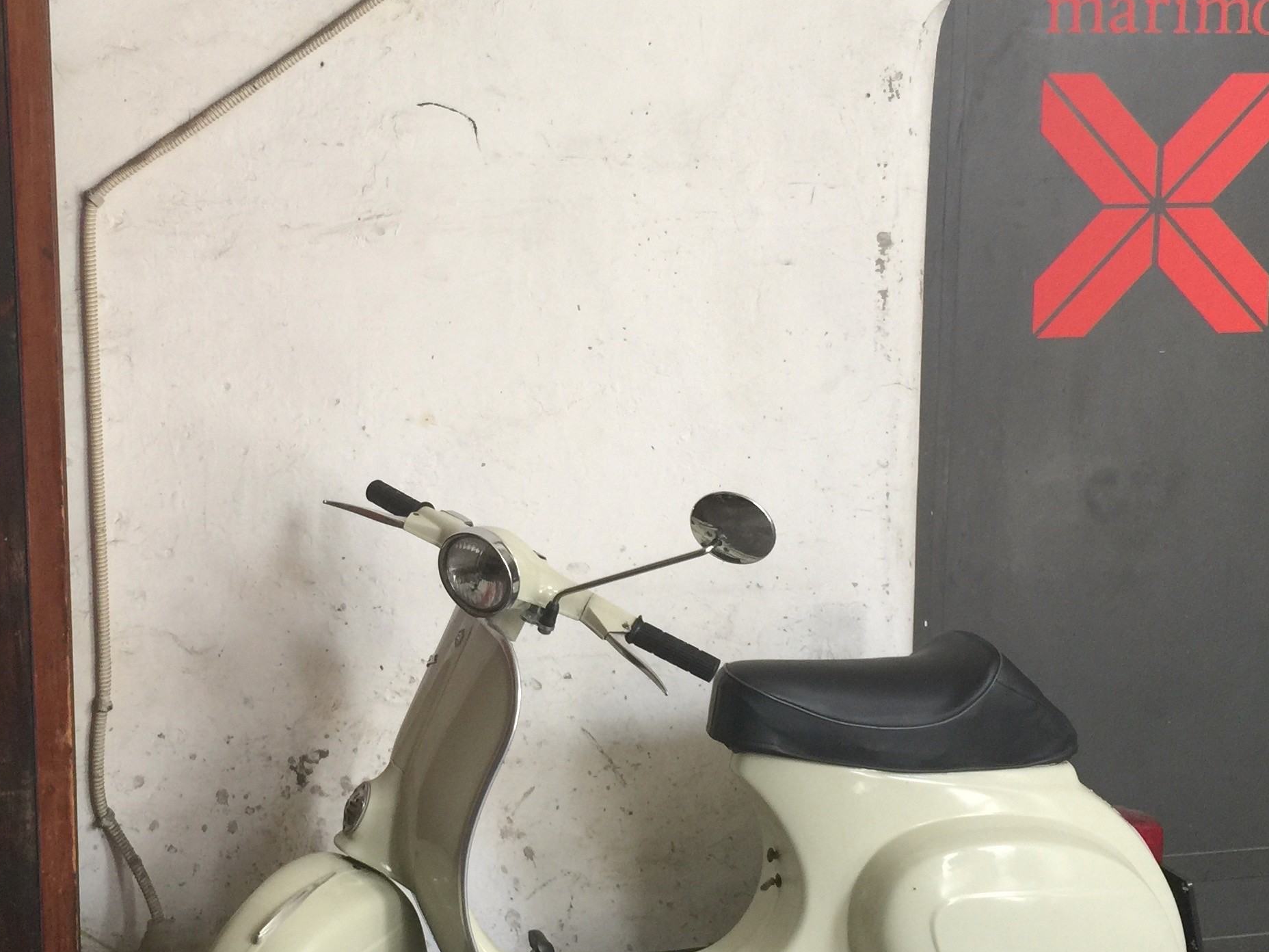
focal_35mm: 51
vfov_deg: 28.6
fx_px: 1870
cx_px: 482
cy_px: 493
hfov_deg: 37.3
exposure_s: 1/30
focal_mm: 4.15
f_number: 2.2
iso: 40
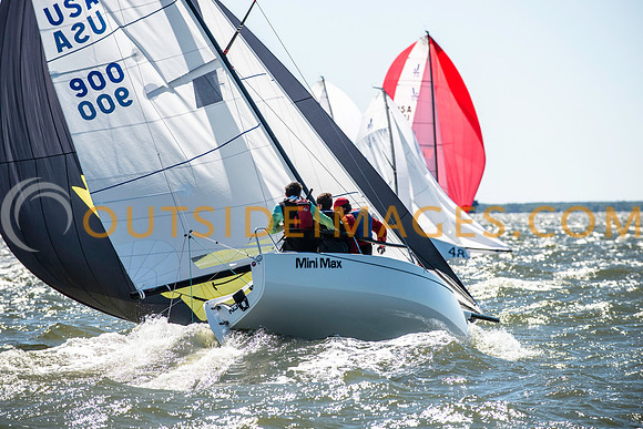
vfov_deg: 6.8
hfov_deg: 10.1
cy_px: 215
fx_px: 3624
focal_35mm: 203
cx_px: 322
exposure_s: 1/2000
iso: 320
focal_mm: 200
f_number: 5
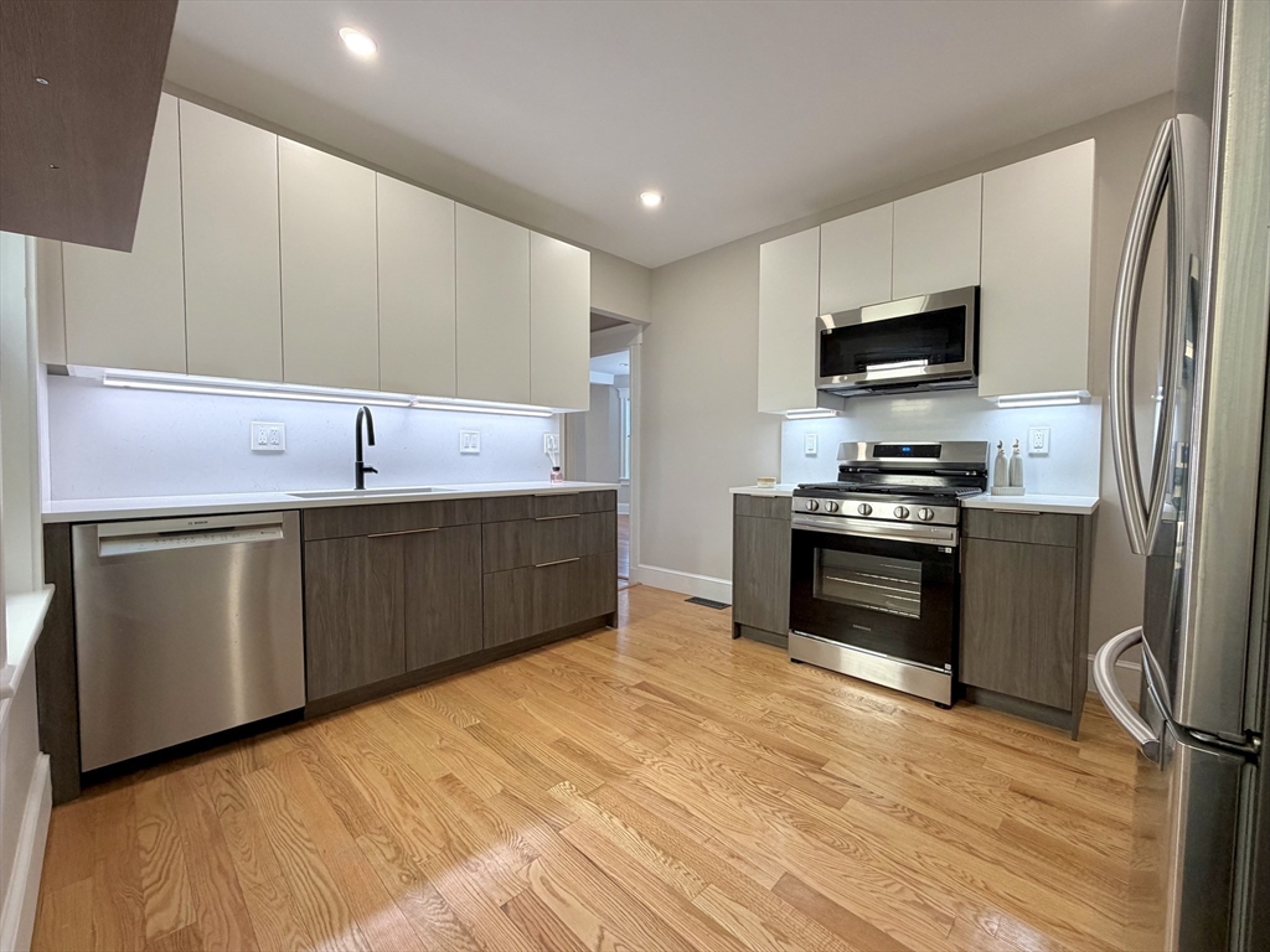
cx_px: 635
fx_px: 514
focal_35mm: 14
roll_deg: +0.7
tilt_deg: -2.2
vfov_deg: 85.7
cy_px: 476
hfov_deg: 102.1
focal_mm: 2.22
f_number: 2.2
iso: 160
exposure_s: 1/120
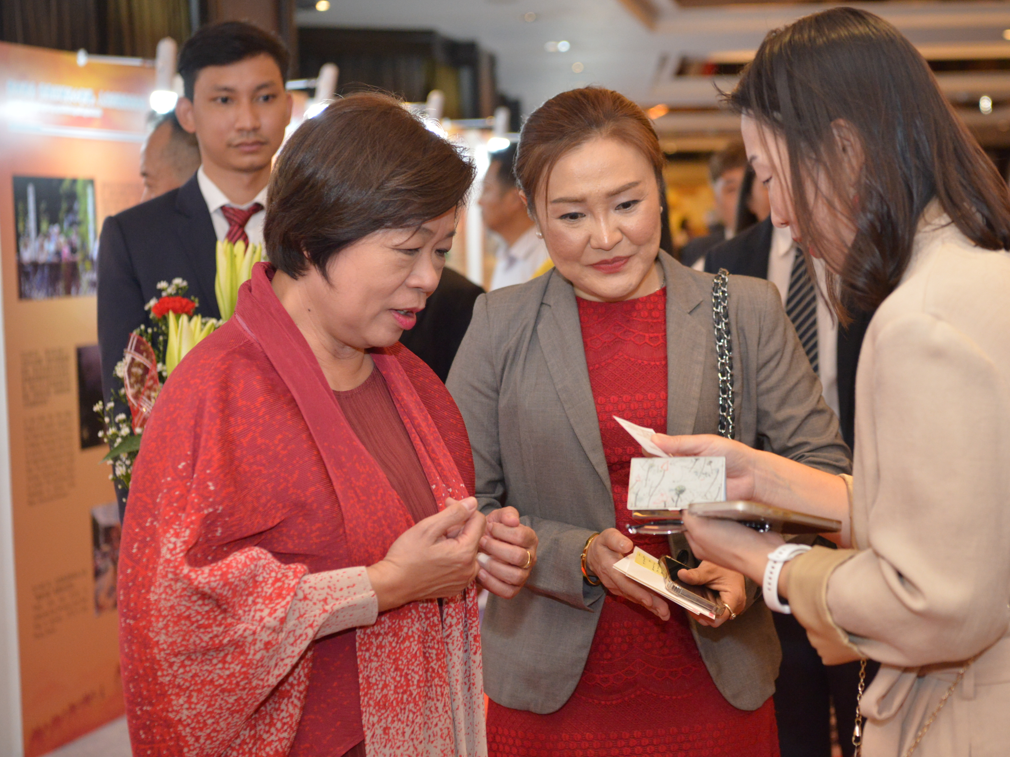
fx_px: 1984
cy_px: 380
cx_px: 577
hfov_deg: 28.5
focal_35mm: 68
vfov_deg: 21.6
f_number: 4
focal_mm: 58
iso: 3200
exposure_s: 1/250
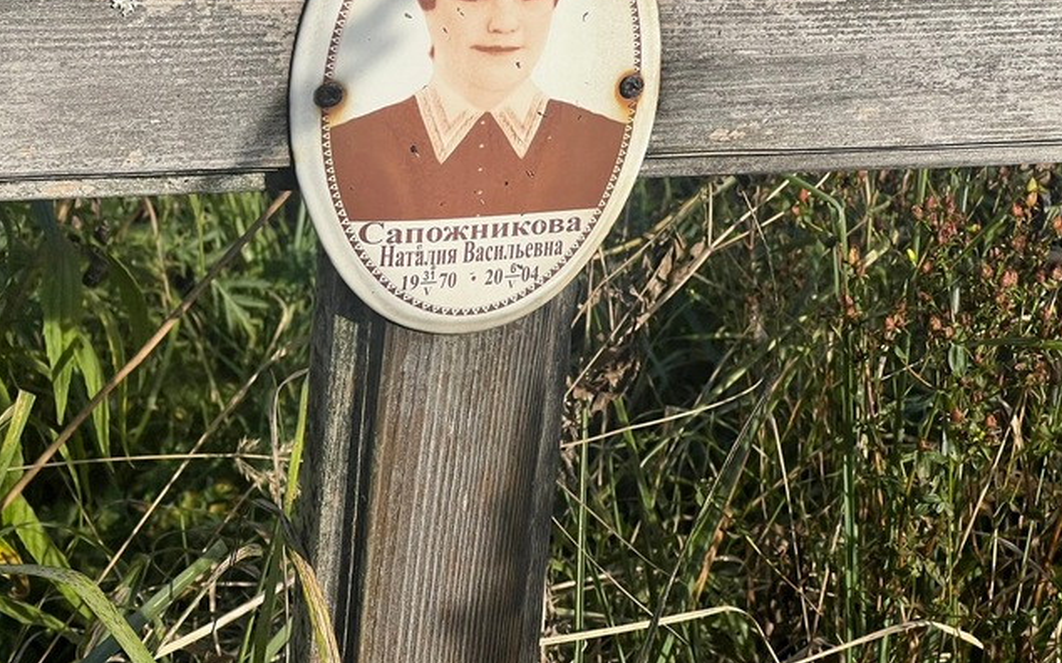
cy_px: 236
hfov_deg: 20.2
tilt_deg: -18.7
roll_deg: -2.3
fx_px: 2981
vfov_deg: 12.7
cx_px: 424
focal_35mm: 103
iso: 32
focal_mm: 9
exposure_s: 1/1096
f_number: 2.8
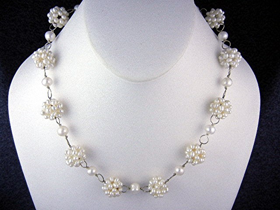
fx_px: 243
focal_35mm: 30
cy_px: 105
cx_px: 140
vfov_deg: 46.8
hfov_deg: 60.0
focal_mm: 5.4
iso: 160
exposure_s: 1/68
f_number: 3.5
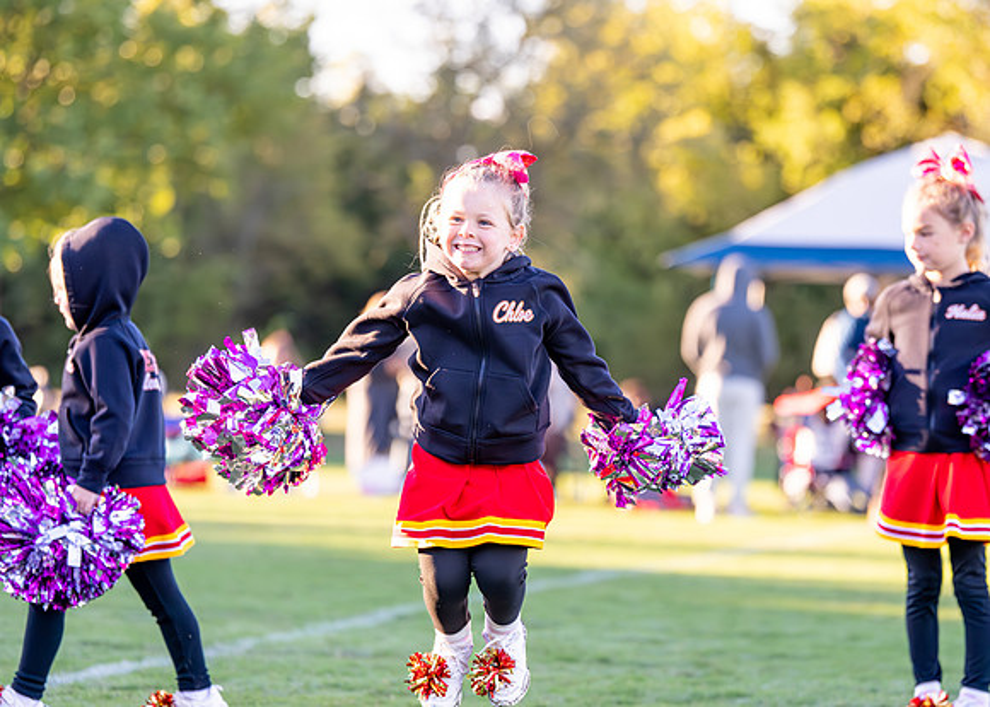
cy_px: 334
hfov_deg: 13.1
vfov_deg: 9.4
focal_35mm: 153
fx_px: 4296
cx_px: 507
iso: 1600
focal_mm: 127
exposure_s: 1/2500
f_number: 2.8
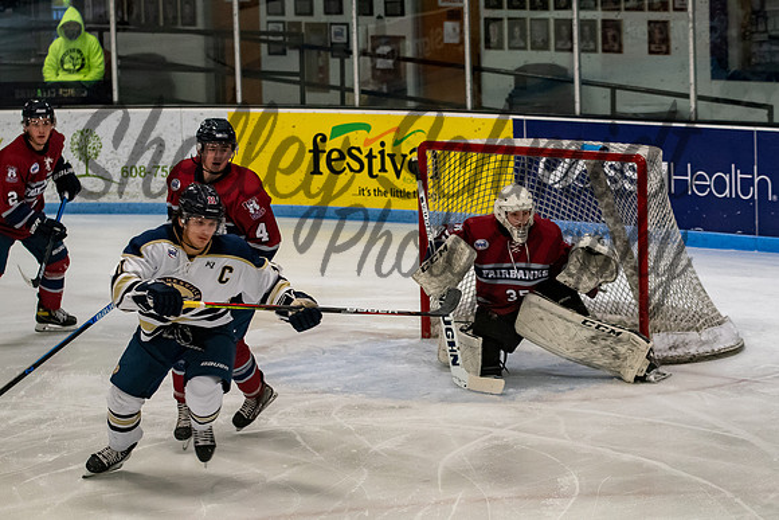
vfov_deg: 9.9
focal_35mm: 138
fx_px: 2993
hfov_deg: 14.8
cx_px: 444
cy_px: 279
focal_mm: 80
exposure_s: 1/800
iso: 2500
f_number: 3.2
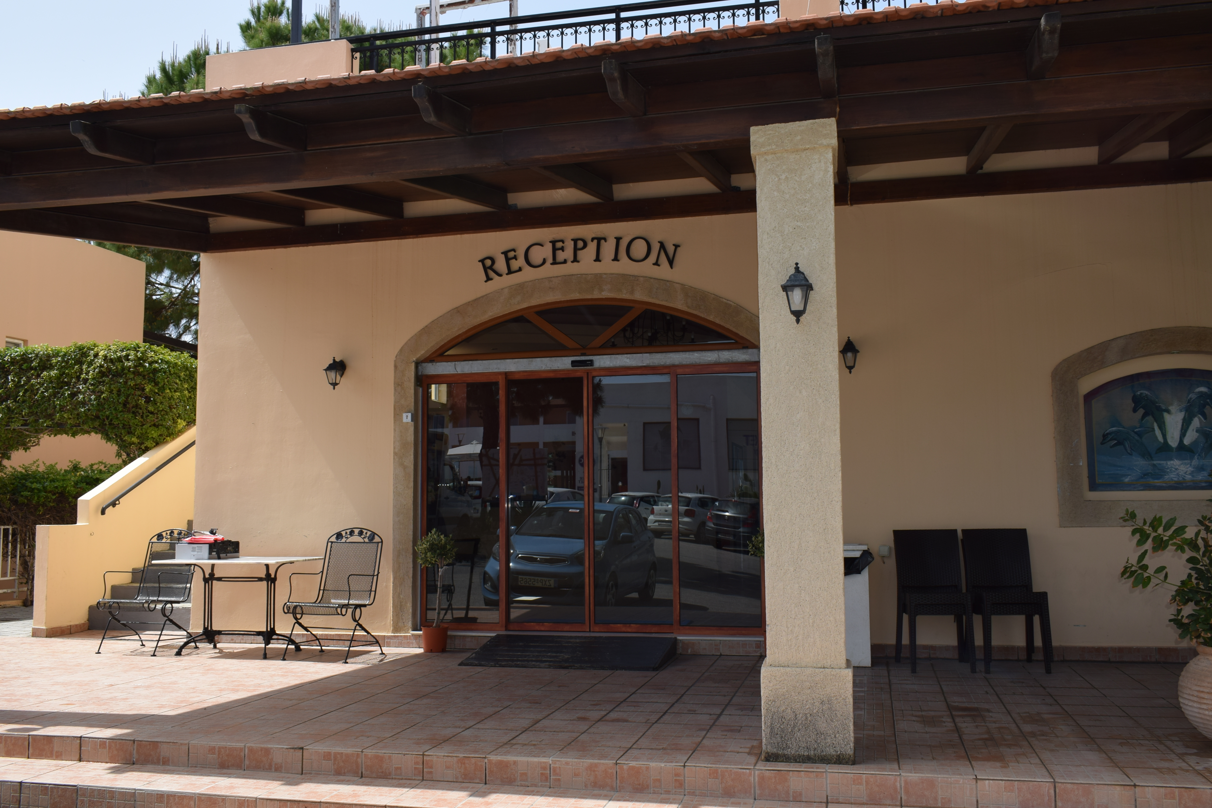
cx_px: 606
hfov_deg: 57.2
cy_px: 404
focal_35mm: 33
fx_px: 1111
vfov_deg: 40.0
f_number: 8
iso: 100
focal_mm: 22
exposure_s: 1/200
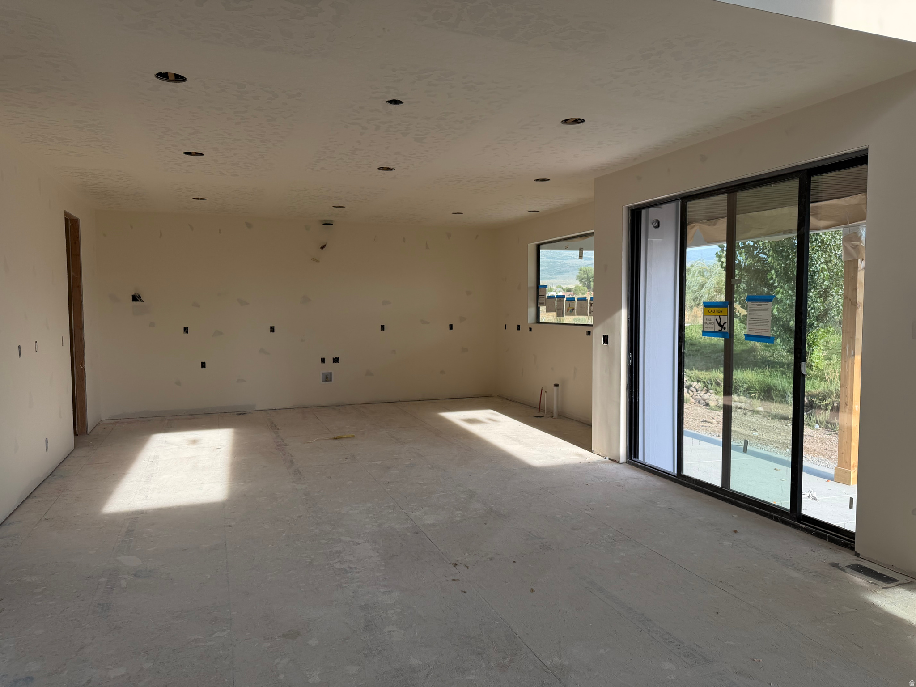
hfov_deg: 71.6
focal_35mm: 24
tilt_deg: -3.3
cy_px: 344
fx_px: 635
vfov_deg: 56.8
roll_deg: +0.8
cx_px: 458
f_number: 1.78
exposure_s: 1/660
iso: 80
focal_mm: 6.76
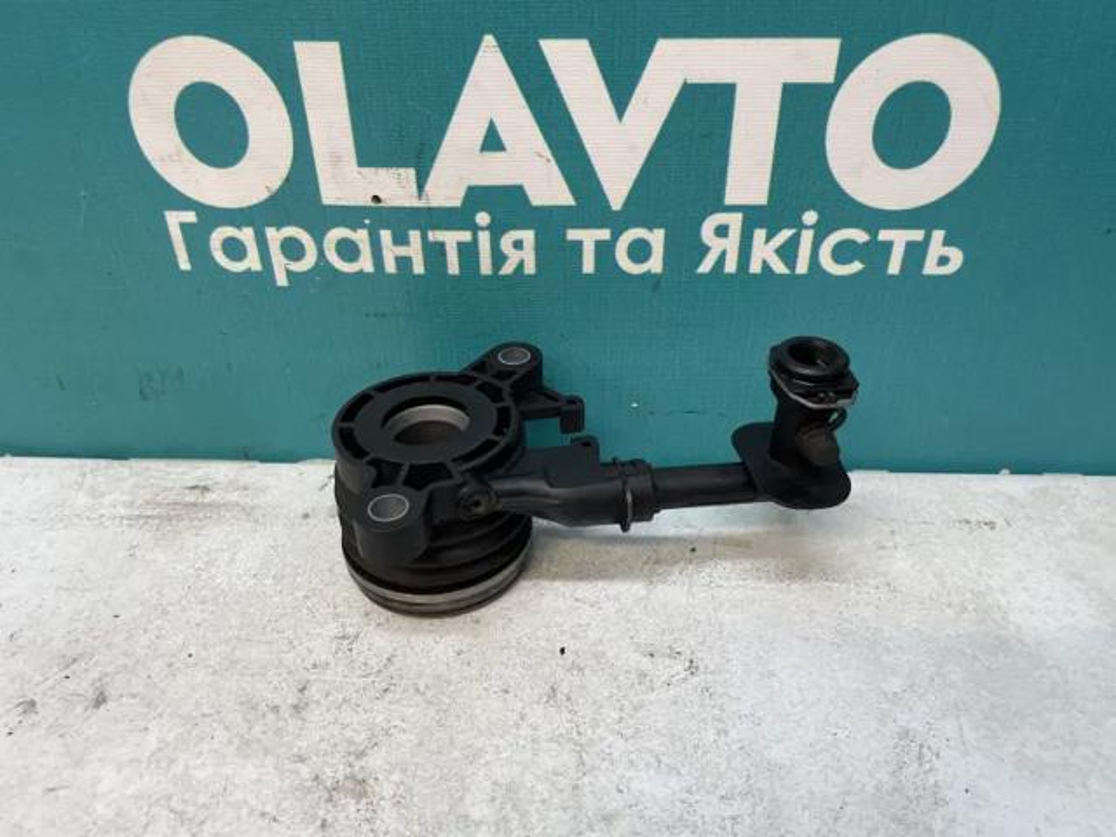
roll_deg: +2.3
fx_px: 838
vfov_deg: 53.1
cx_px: 558
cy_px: 418
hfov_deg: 67.3
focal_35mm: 26
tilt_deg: -34.5
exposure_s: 1/100
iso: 80
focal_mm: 4.2
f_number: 1.6
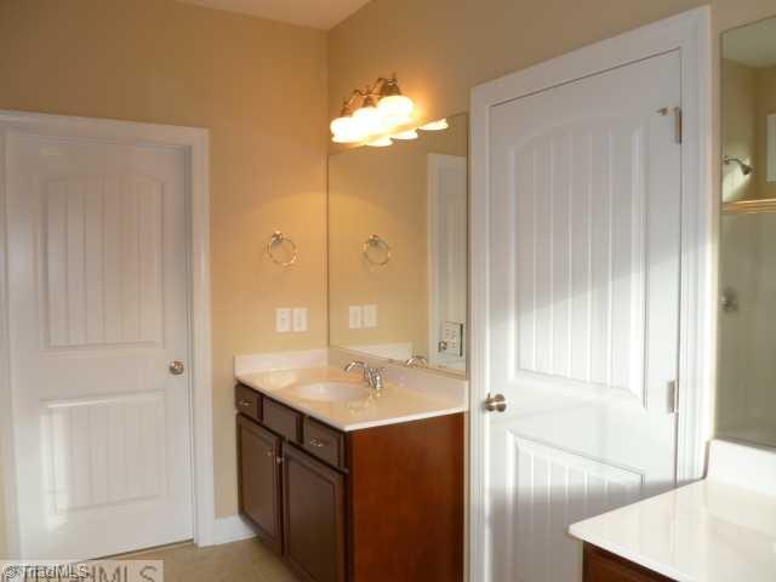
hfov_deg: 63.4
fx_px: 628
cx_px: 388
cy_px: 291
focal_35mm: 28
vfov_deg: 49.7
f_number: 3.3
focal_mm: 5
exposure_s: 1/30
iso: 100
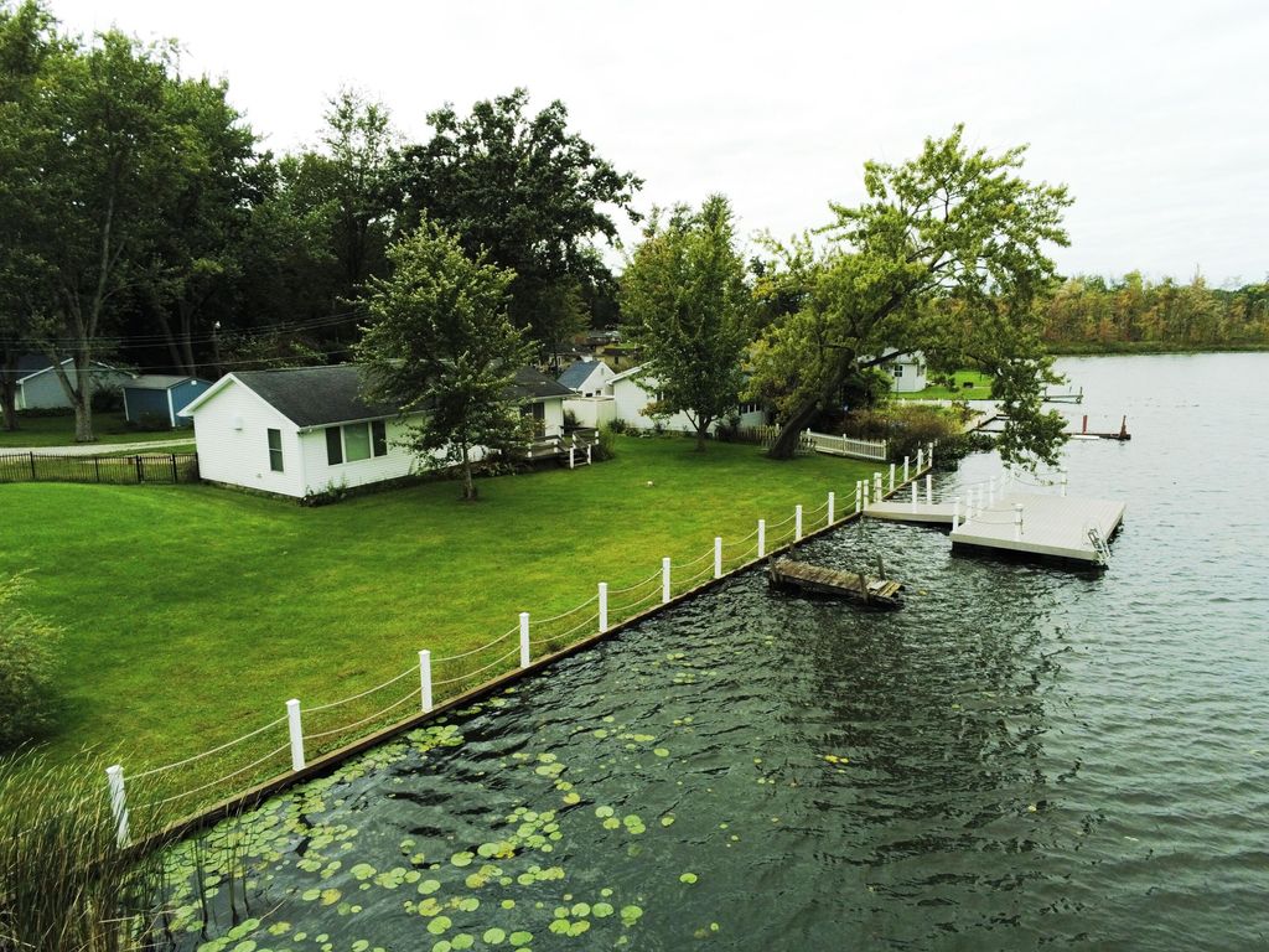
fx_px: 843
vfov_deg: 58.9
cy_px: 476
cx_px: 634
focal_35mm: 23
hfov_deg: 73.9
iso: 147
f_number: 2.4
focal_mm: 4
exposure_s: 1/1923
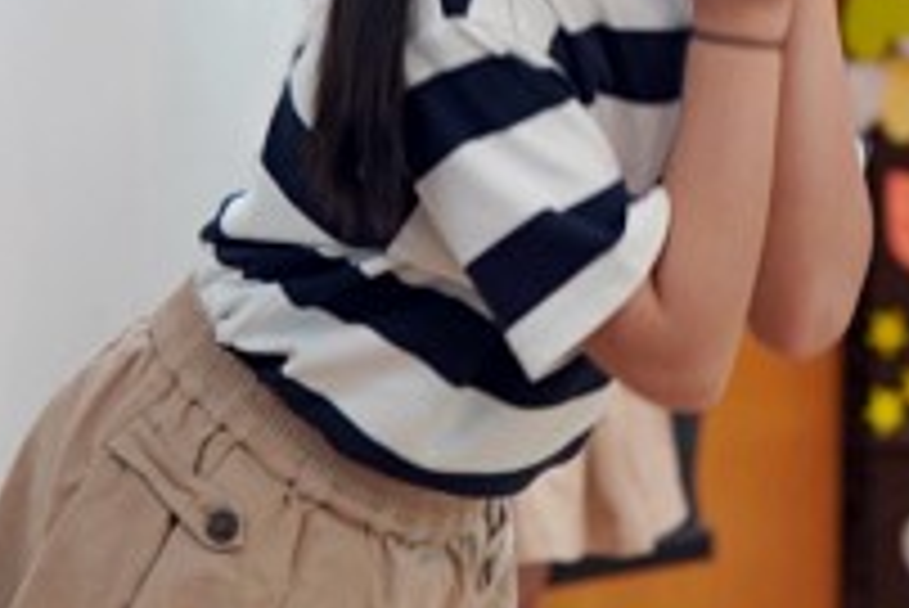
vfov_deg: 3.9
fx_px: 8894
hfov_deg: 5.8
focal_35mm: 352
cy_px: -117
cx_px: 850
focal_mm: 79
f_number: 4
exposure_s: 1/160
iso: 1000
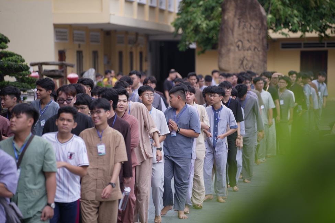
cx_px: 168
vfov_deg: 9.1
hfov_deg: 13.7
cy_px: 112
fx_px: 1396
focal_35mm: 150
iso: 125
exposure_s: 1/800
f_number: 2.8
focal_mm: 150
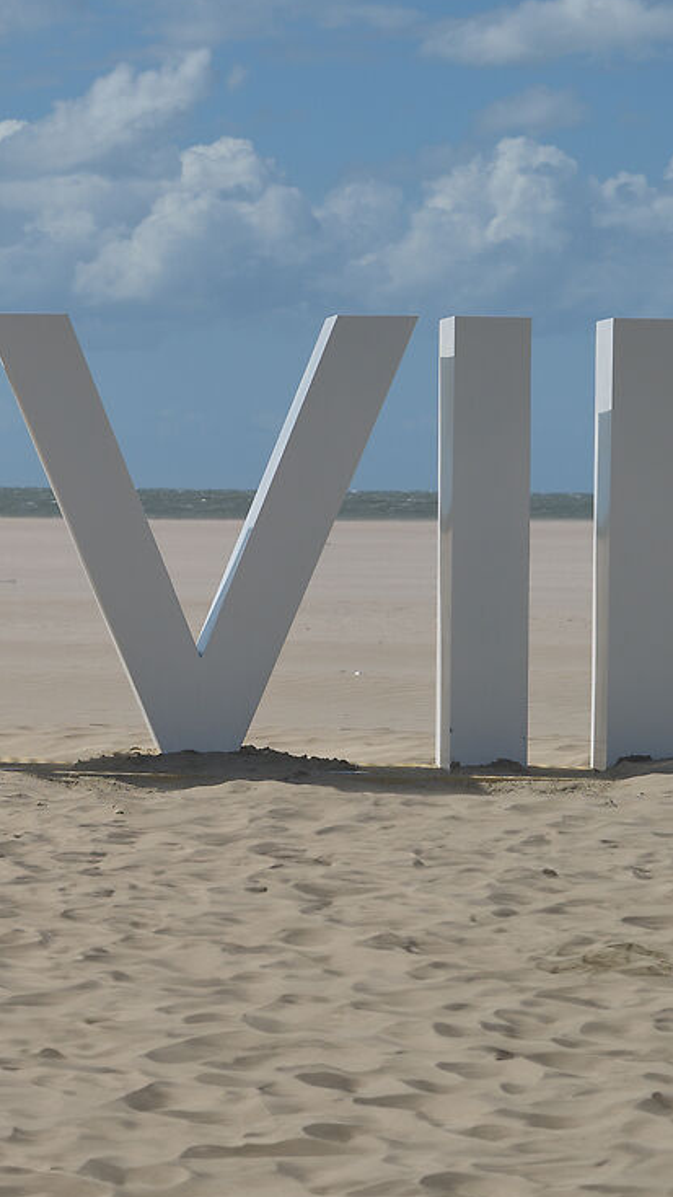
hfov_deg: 6.1
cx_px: -210
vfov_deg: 11.0
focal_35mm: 196
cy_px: 285
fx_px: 6217
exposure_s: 1/420
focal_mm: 70
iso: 100
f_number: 8
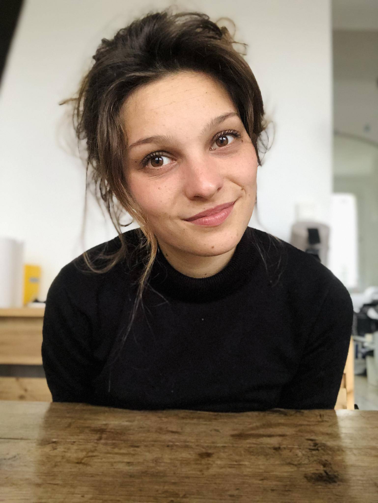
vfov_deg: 56.8
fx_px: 465
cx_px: 189
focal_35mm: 32
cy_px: 252
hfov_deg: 44.2
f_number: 2.2
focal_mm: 2.87
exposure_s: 1/25
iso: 160
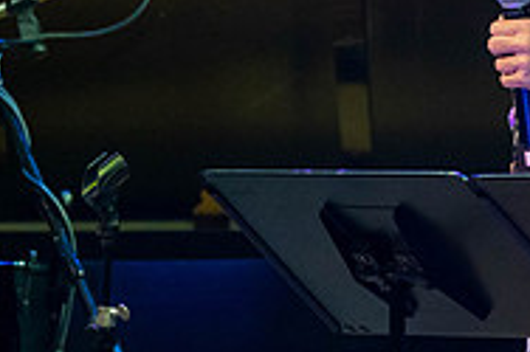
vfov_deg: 1.1
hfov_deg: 1.7
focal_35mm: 1237
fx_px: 18195
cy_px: 134
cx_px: 609
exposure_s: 1/250
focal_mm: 400
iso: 3200
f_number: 5.6
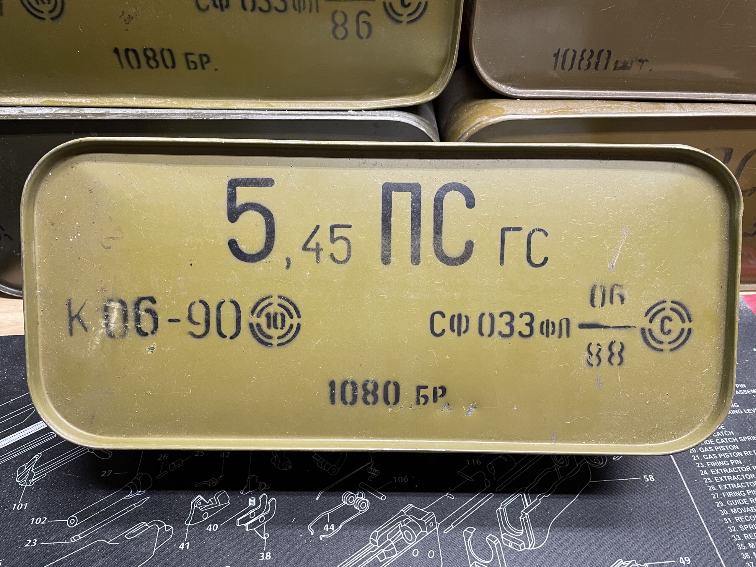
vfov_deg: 53.1
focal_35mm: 26
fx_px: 568
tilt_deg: -43.2
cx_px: 378
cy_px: 284
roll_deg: -0.1
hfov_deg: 67.3
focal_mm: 4.2
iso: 160
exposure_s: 1/60
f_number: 1.6
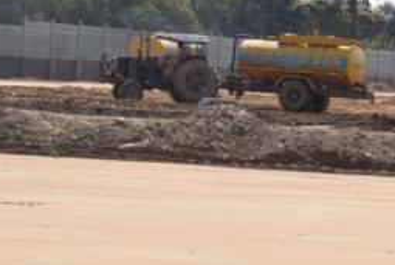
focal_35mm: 141
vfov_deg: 9.8
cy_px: 71
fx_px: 1550
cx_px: 313
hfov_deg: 14.4
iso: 100
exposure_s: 1/200
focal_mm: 48
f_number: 13
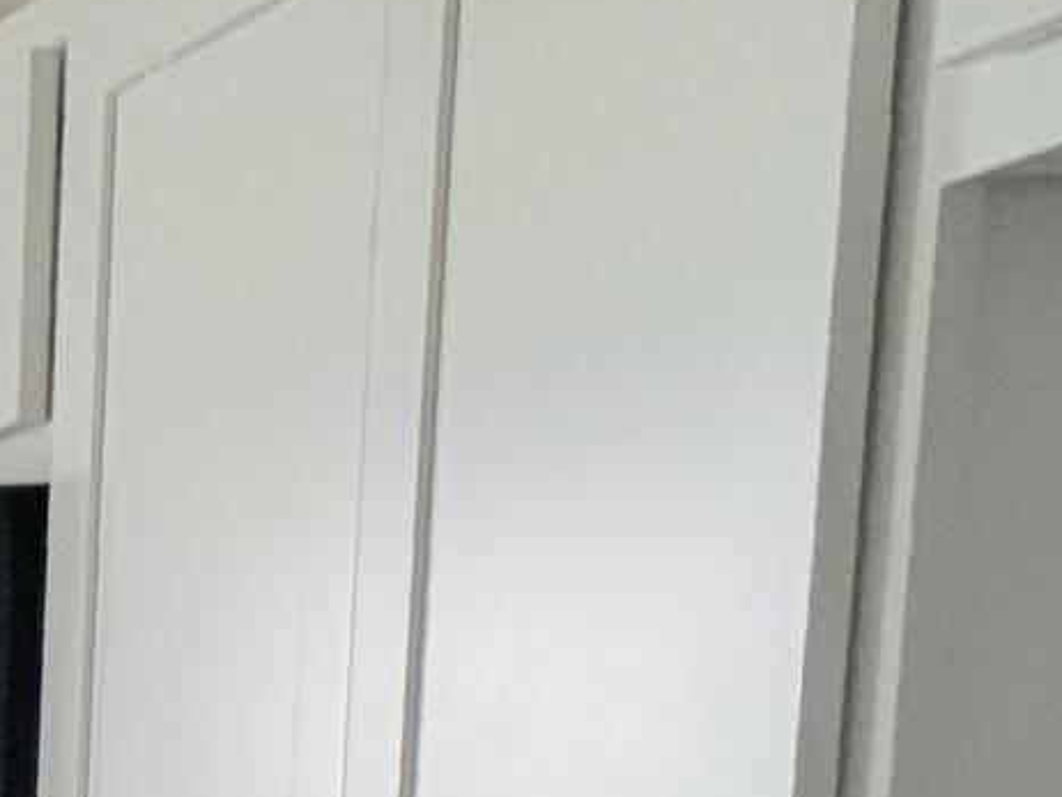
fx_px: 3192
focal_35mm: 104
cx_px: -1464
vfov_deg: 12.5
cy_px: 1605
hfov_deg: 13.7
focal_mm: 2.35
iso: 49
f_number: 2.2
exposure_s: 1/199
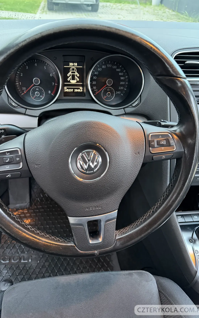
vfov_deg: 70.4
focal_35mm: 26
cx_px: 87
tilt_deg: -39.0
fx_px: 226
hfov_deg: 47.5
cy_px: 156
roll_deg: -4.7
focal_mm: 6.76
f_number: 1.78
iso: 800
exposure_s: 1/45
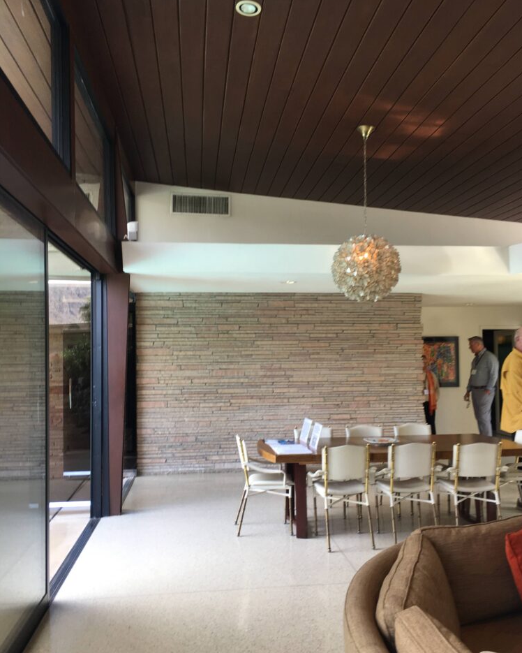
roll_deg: +2.0
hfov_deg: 47.1
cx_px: 267
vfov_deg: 57.1
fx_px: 599
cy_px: 351
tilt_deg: +1.6
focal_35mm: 31
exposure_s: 1/60
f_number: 2.2
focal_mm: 4.15
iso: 25
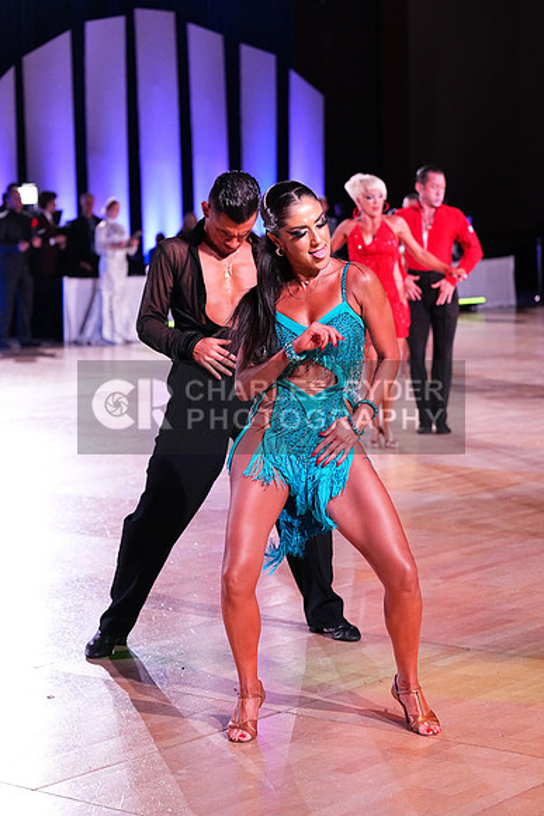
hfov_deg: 16.5
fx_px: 1880
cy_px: 408
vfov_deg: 24.5
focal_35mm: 83
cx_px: 272
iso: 5000
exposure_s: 1/320
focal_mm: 83
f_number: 4.5
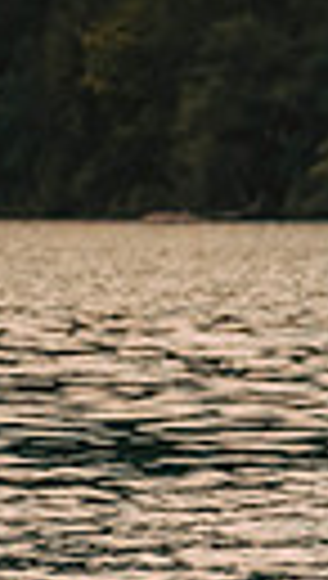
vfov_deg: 6.9
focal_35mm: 311
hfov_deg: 3.9
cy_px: 137
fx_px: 4787
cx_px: 737
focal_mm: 66
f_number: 2.8
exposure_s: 1/2500
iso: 2000
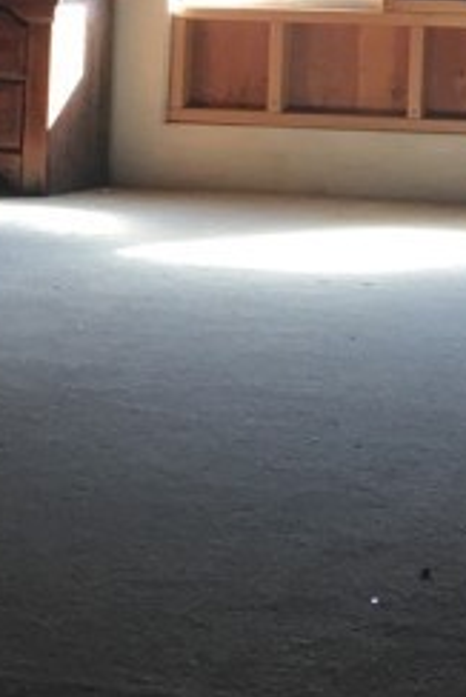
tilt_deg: +1.3
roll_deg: -2.2
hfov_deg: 14.2
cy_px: -74
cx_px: 460
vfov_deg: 20.4
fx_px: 1842
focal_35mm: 95
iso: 64
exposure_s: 1/30
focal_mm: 4.15
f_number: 2.2
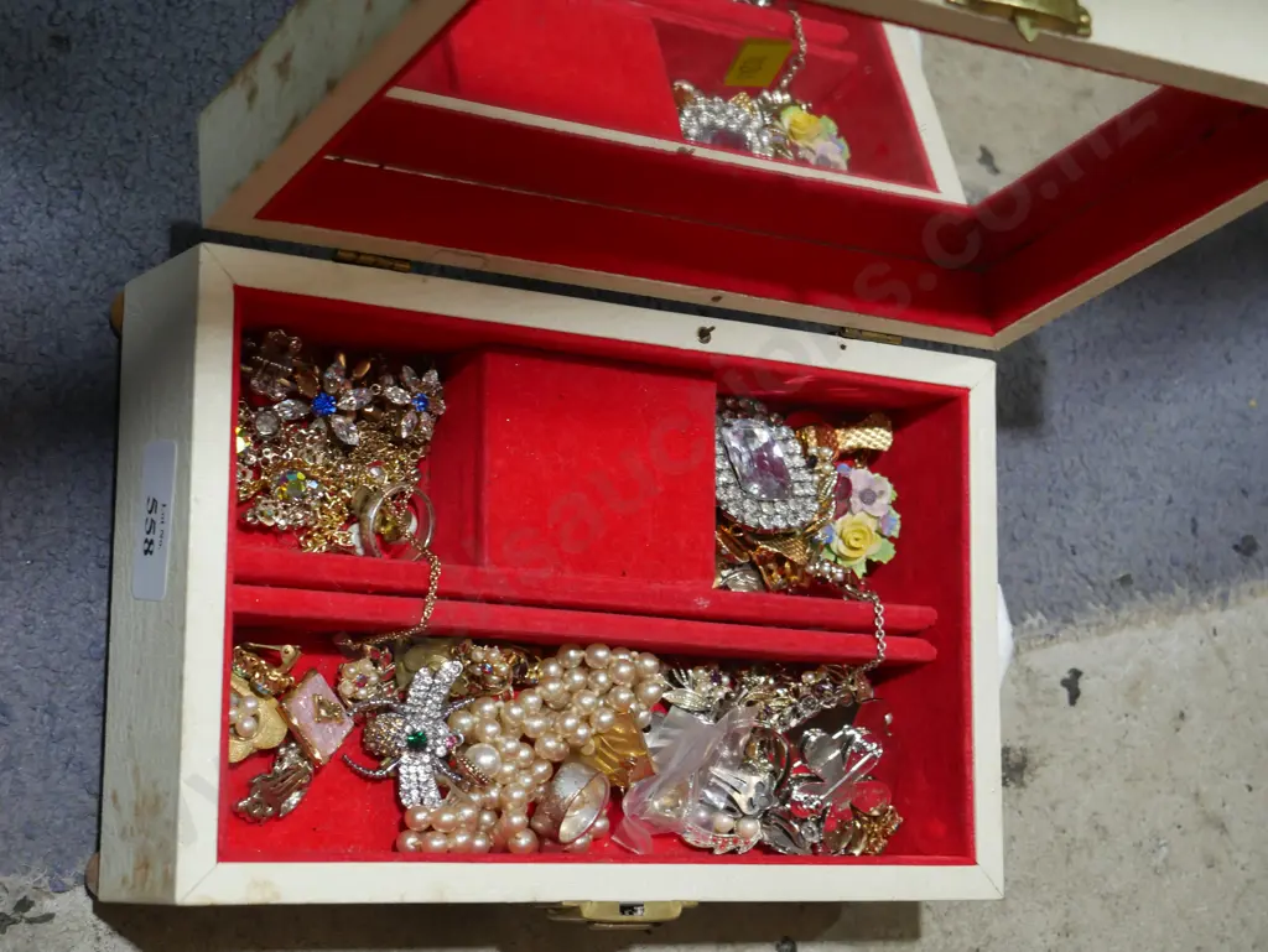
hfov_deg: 30.3
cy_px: 476
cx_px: 634
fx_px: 2345
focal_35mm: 64
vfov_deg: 22.9
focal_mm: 32
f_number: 5.4
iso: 800
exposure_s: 1/80
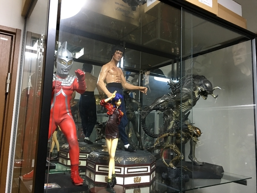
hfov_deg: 61.7
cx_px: 128
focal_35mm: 29
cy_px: 96
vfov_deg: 48.2
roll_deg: -1.8
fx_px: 215
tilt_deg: +9.6
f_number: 2.2
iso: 100
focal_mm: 4.15
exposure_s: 1/15
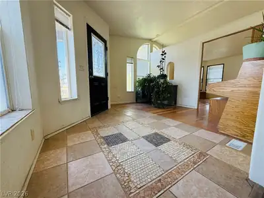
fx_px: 107
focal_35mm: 14
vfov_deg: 85.7
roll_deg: -0.6
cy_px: 99
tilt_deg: -6.9
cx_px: 132
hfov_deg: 102.1
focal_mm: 2.22
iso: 125
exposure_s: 1/99
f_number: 2.2
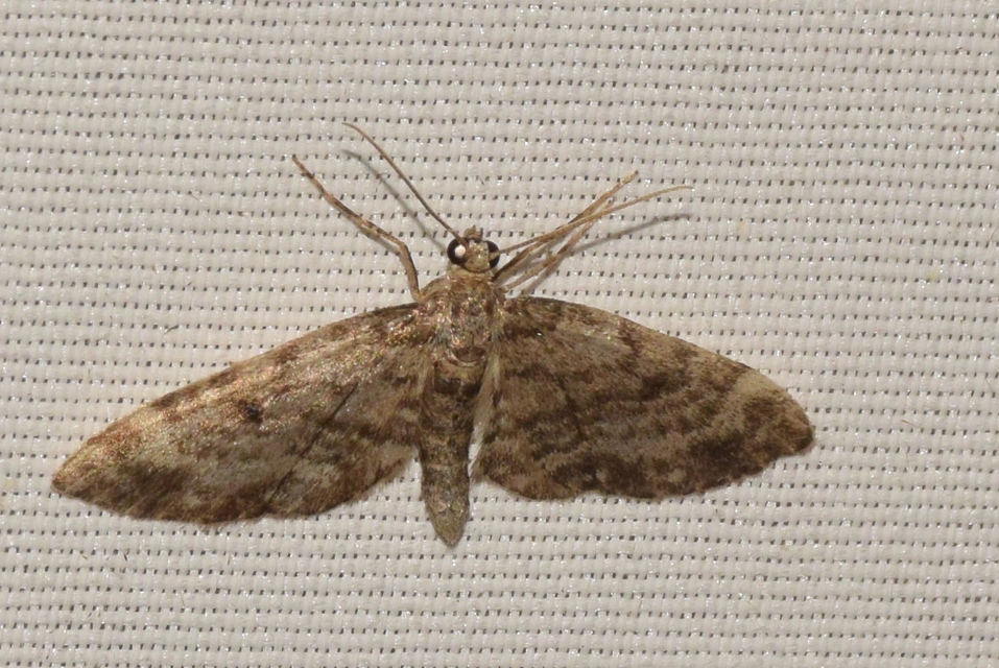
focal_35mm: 210
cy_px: 334
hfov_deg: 9.8
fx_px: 5833
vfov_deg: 6.6
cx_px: 500
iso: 500
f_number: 14
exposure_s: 1/200
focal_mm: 140
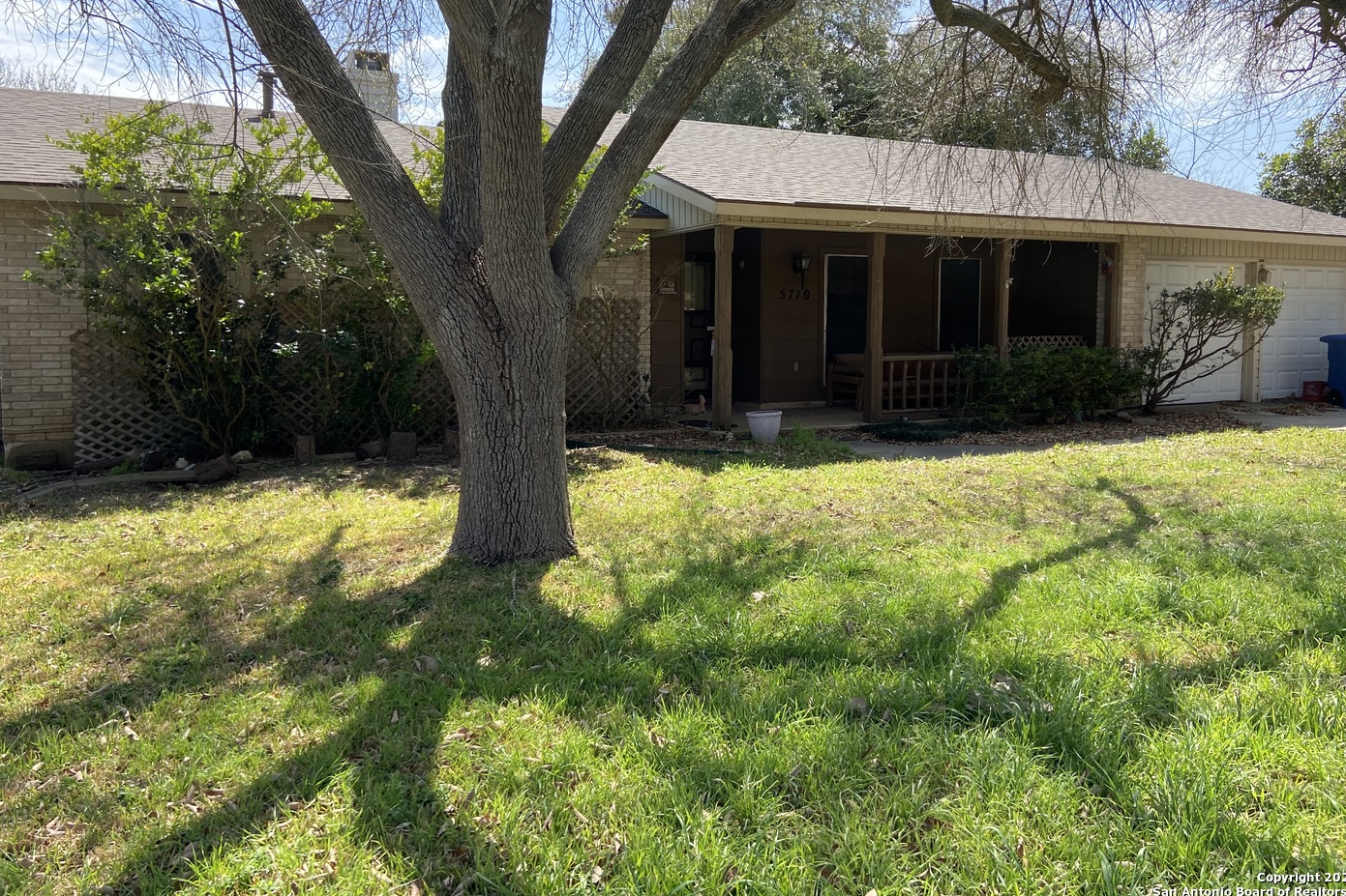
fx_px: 1047
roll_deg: +1.2
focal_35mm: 28
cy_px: 378
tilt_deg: -4.1
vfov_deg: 46.2
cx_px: 664
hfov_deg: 65.5
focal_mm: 4.25
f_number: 1.8
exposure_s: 1/864
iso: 32
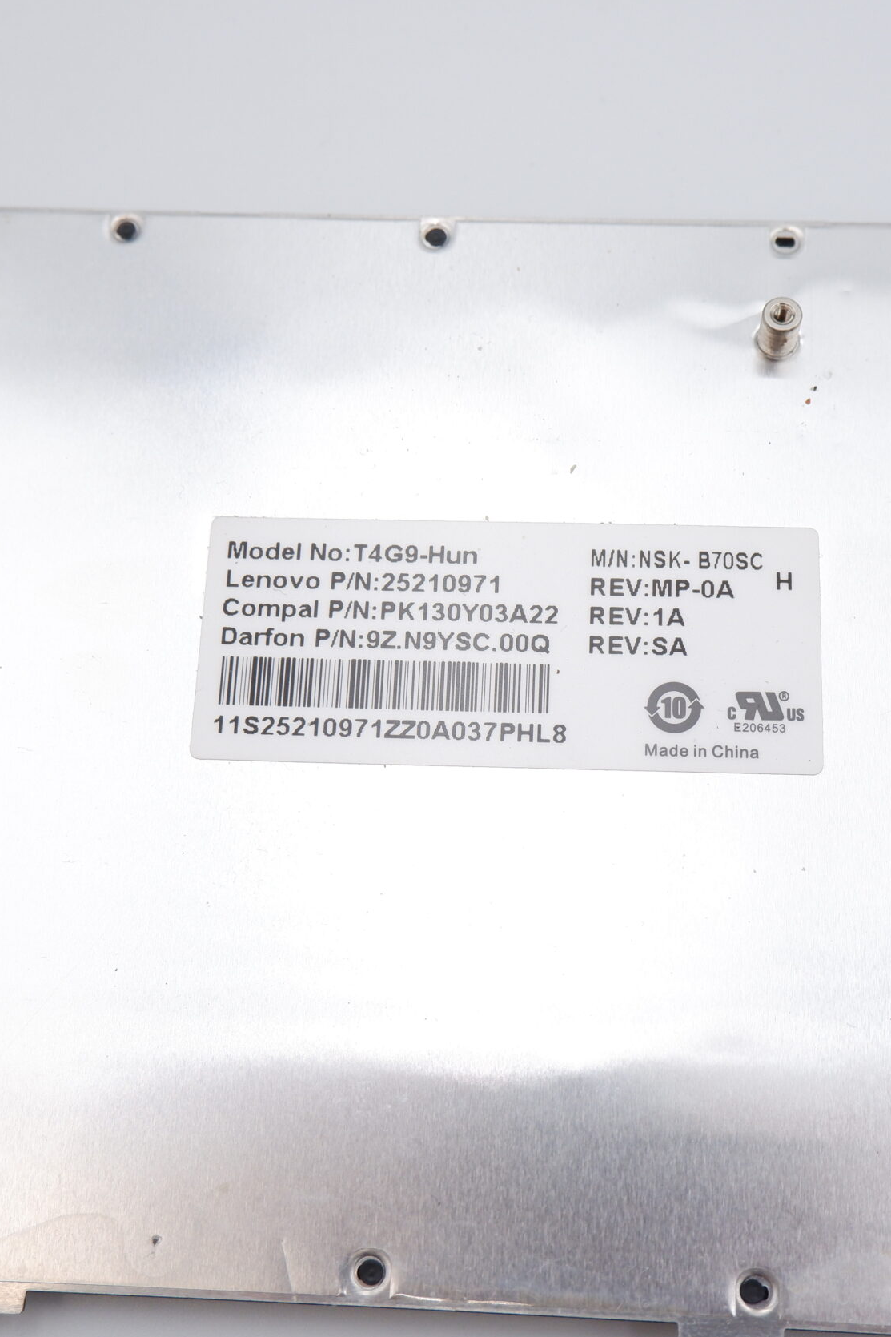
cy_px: 655
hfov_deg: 29.2
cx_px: 483
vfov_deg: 42.7
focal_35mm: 46
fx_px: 1708
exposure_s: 1/400
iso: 800
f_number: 5.6
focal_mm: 20.9
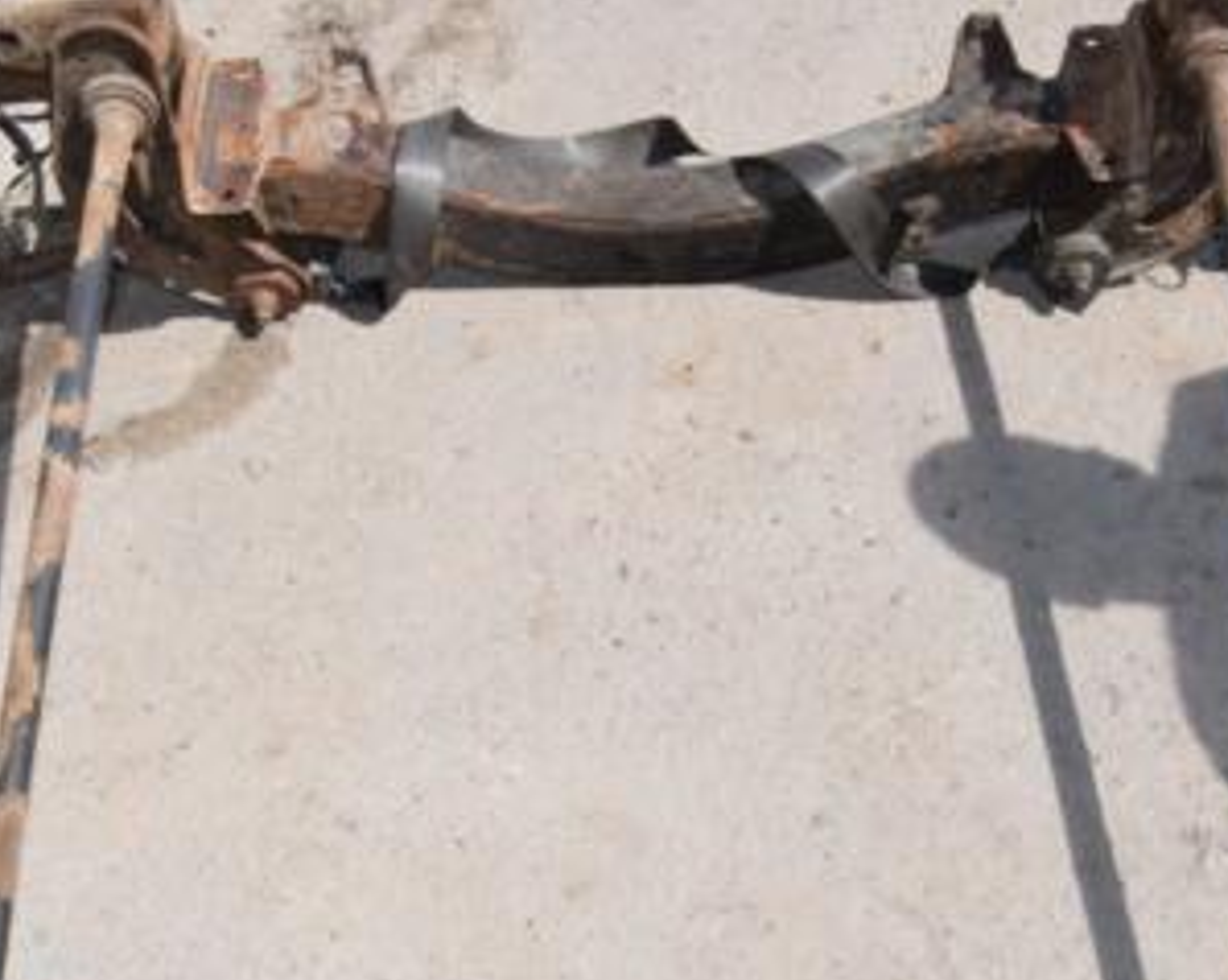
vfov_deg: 29.1
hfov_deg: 36.7
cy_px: 749
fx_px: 1852
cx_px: 610
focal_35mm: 51
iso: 800
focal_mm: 18
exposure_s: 1/200
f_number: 22
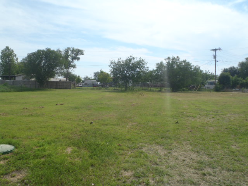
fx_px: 201
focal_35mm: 28
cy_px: 93
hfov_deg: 63.4
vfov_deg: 49.7
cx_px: 124
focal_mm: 5
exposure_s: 1/800
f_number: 3.9
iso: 80
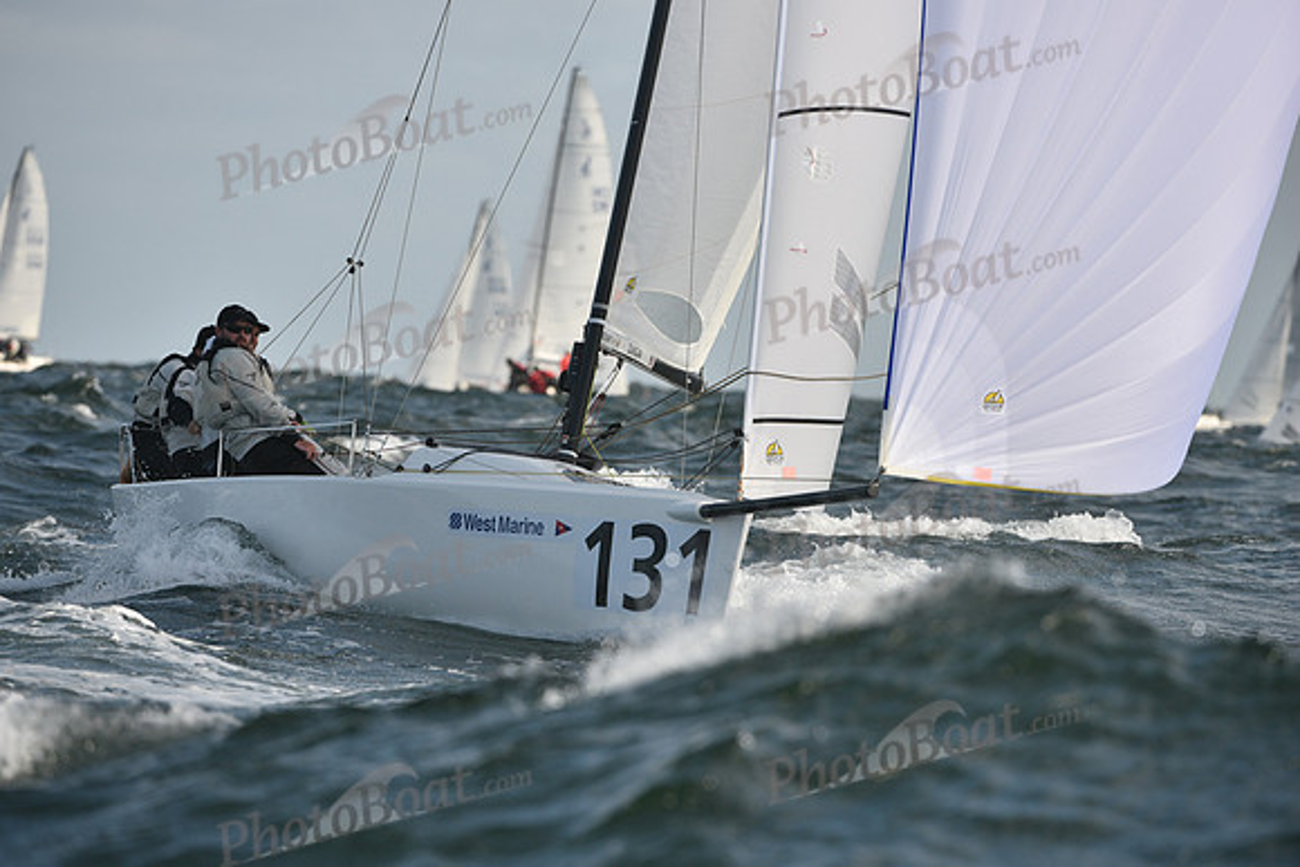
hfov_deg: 5.9
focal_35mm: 350
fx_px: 12641
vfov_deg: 3.9
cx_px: 650
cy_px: 434
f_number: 6.3
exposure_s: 1/1600
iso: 320
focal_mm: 350
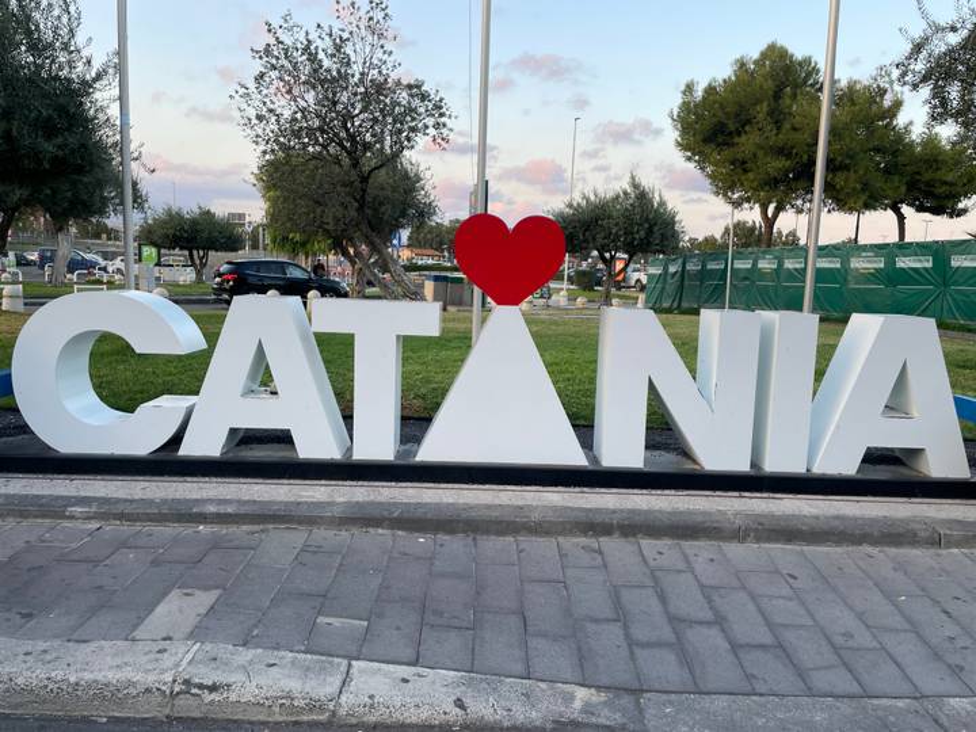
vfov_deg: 53.1
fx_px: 733
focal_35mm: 26
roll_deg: -1.5
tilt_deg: -8.0
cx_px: 488
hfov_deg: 67.3
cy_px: 366
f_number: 1.6
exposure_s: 1/200
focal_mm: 4.2
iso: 32
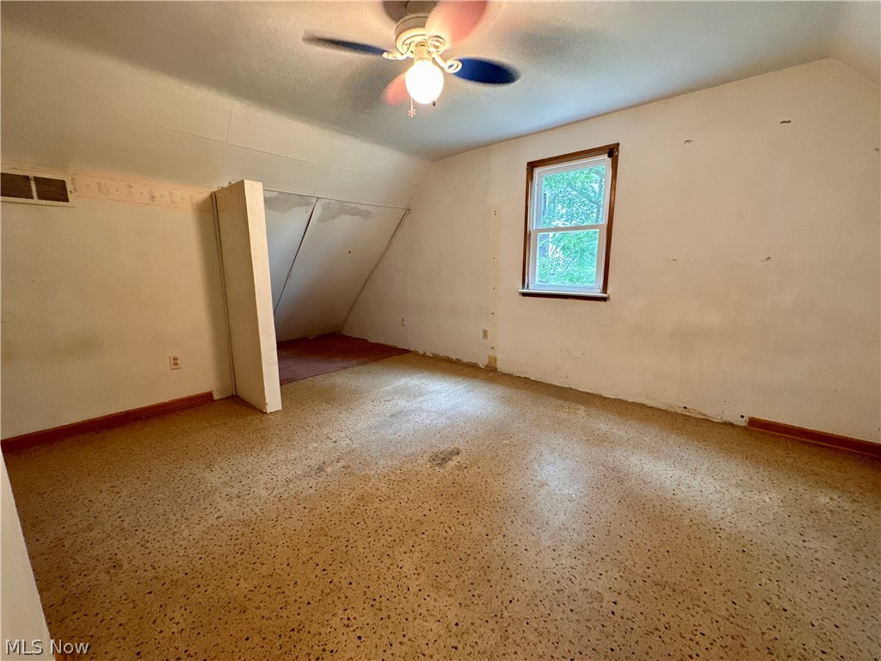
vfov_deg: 85.7
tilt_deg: -11.4
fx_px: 356
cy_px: 330
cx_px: 440
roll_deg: +0.4
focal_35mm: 14
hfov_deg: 102.1
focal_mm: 2.22
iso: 500
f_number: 2.2
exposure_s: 1/60
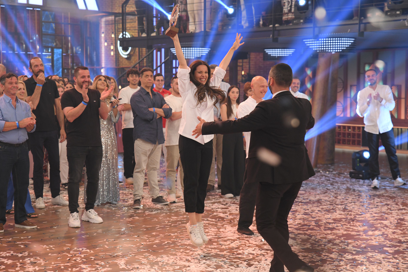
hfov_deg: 28.5
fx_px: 805
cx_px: 202
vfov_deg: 19.2
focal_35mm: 71
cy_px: 136
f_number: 4
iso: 2500
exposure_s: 1/200
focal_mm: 70
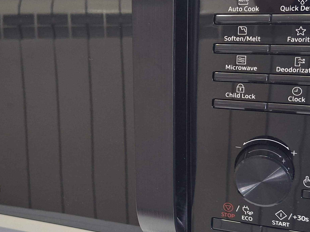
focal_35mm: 50
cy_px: 89
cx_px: 85
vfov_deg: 29.0
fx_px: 448
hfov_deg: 37.4
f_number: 1.8
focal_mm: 5.54
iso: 320
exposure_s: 1/60
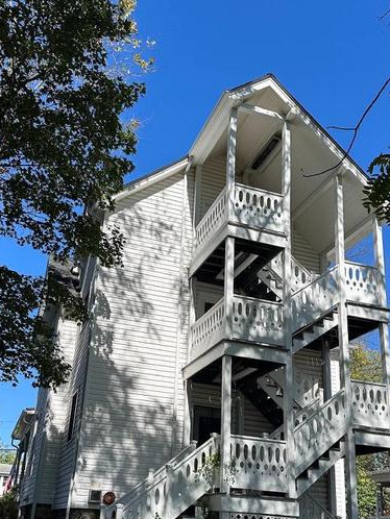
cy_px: 332
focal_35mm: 37
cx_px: 179
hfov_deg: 38.7
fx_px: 555
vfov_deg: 49.5
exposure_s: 1/3247
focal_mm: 6.86
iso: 80
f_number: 1.78
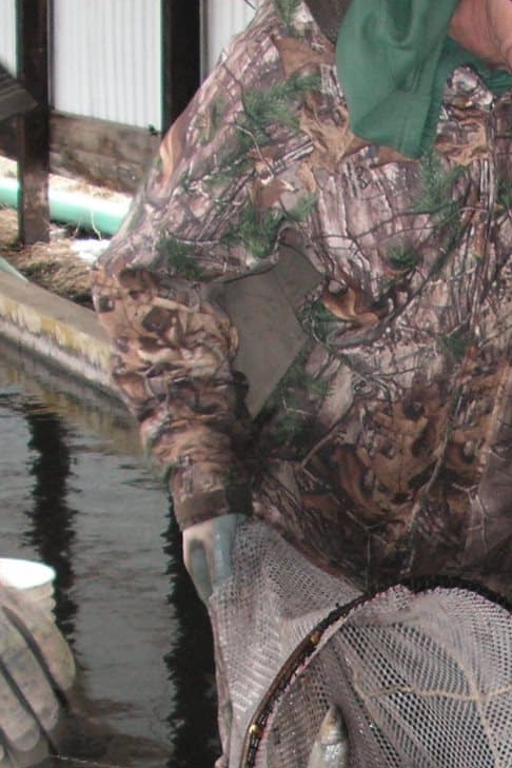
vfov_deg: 20.5
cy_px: 672
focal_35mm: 98
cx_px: 592
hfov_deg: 13.6
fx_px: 2091
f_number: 3.2
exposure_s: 1/40
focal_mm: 6
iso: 50
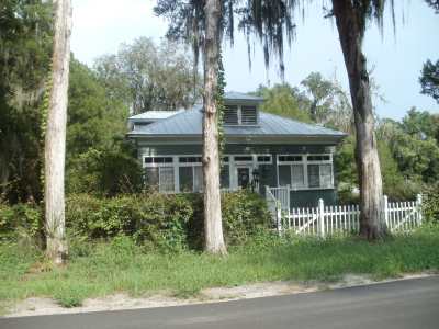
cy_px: 164
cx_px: 220
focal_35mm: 36
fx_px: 457
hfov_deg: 51.4
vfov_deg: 39.7
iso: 100
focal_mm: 6.3
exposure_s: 1/500
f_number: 3.5
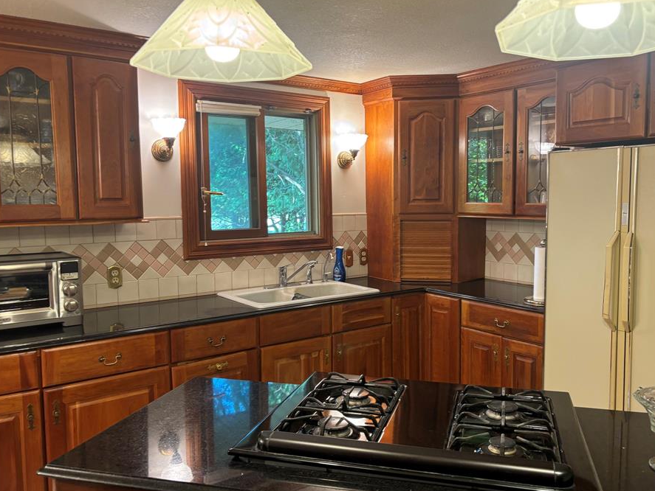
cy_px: 243
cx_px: 346
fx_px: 568
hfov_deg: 59.9
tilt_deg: -6.2
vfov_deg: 46.8
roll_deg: +0.0
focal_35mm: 30
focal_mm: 5.96
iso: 125
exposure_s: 1/60
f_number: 1.6
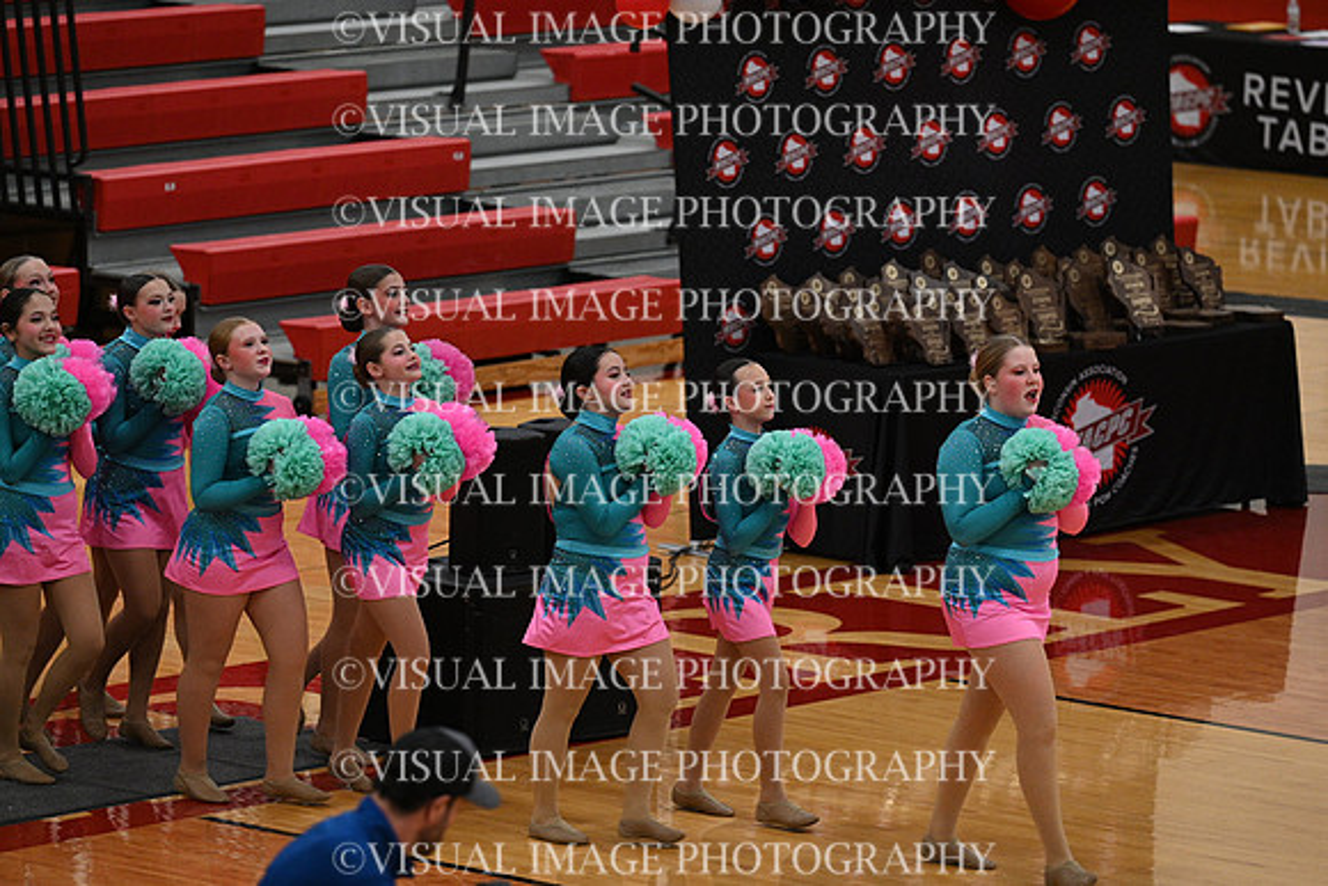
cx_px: 664
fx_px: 7379
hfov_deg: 10.3
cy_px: 443
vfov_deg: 6.9
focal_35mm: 200
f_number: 4
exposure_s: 1/400
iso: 4000
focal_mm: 200
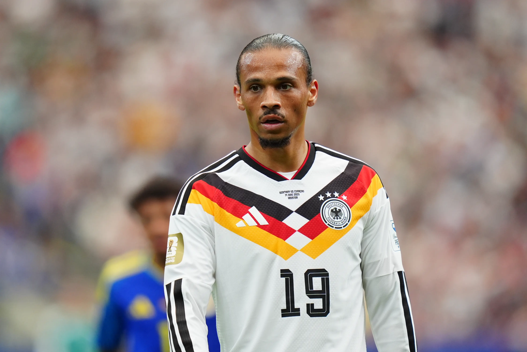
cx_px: 264
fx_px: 8791
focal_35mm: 600
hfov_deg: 3.4
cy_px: 176
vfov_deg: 2.3
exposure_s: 1/2000
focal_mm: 400
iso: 1250
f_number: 2.8
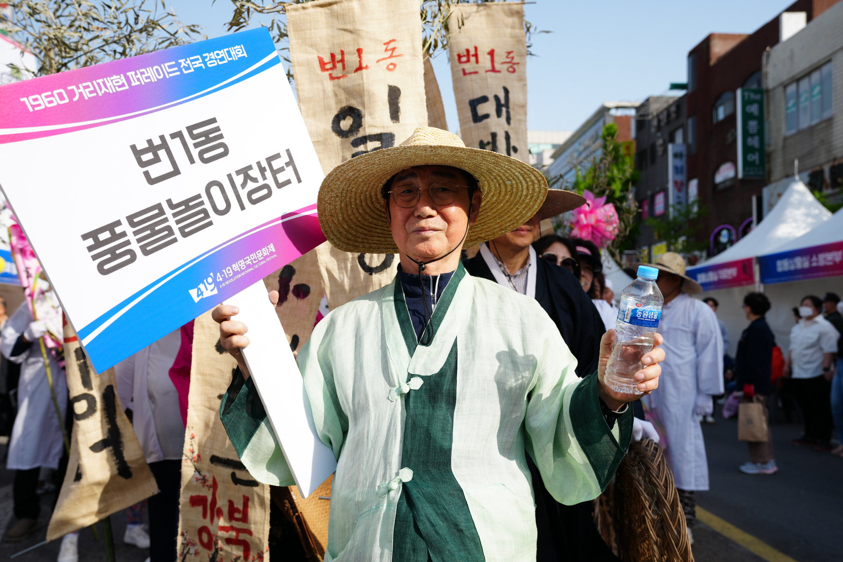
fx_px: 820
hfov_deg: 54.4
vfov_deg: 37.9
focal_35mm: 35
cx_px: 422
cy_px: 281
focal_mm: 35
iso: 125
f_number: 4.5
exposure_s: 1/500
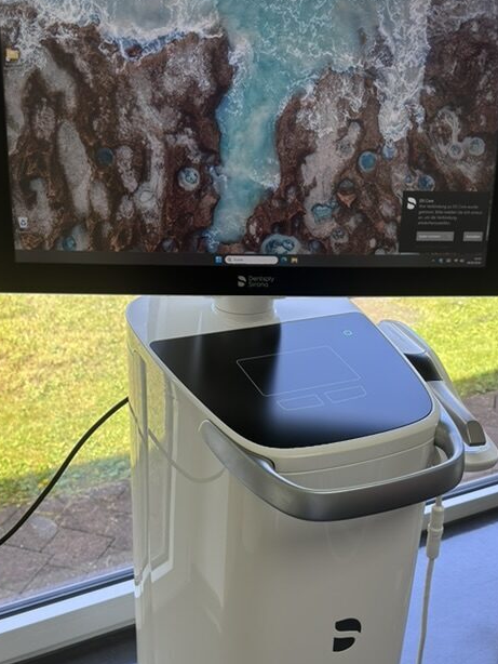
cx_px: 245
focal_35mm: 40
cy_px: 442
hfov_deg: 36.0
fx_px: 767
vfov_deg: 46.1
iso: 100
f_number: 1.78
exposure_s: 1/347
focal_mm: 6.76
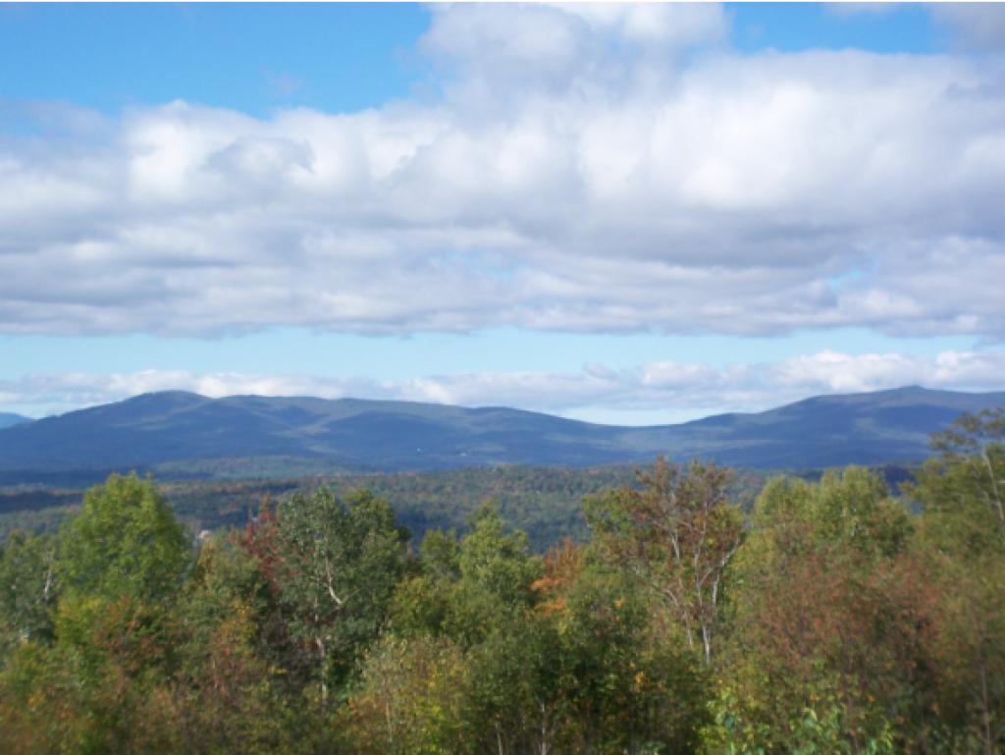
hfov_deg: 25.6
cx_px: 502
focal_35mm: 76
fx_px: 2208
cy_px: 378
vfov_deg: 19.4
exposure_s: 1/500
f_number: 4.2
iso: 64
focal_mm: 12.4
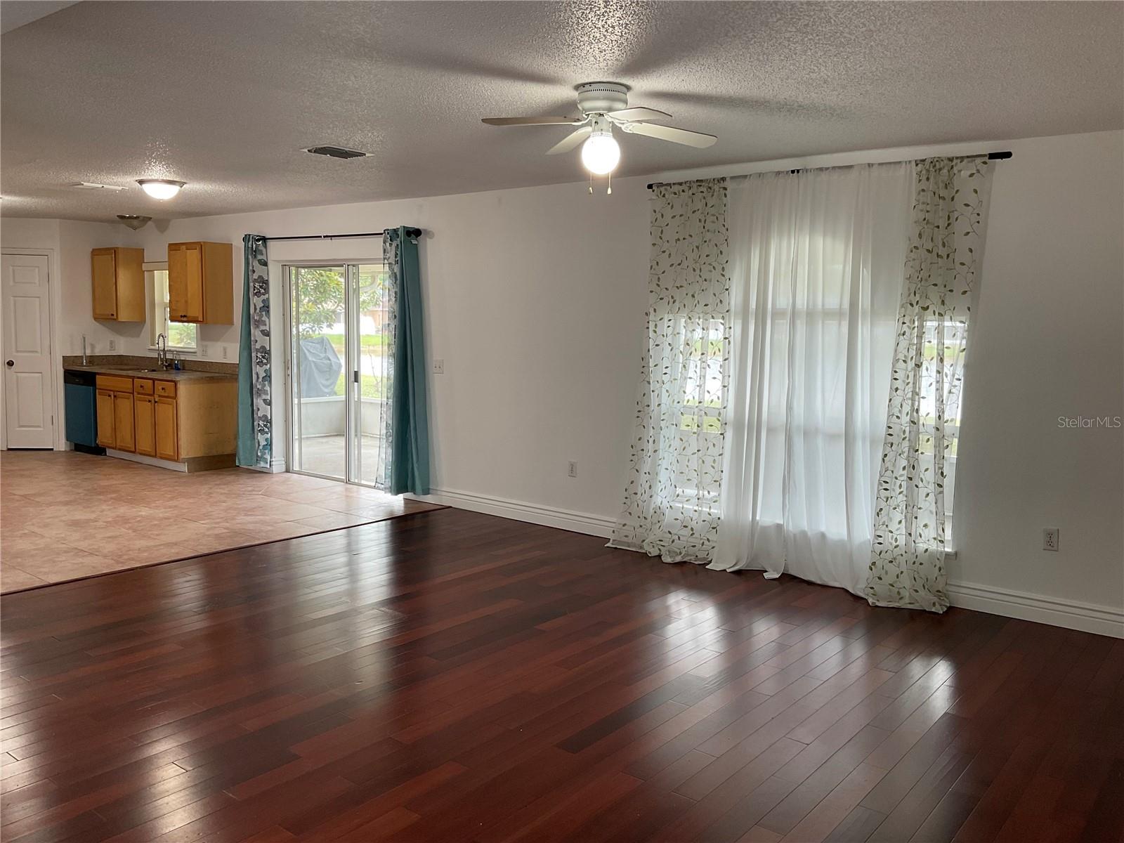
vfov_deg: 48.2
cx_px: 562
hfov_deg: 61.7
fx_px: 942
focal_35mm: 29
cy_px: 422
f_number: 1.8
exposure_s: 1/60
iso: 40
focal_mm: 3
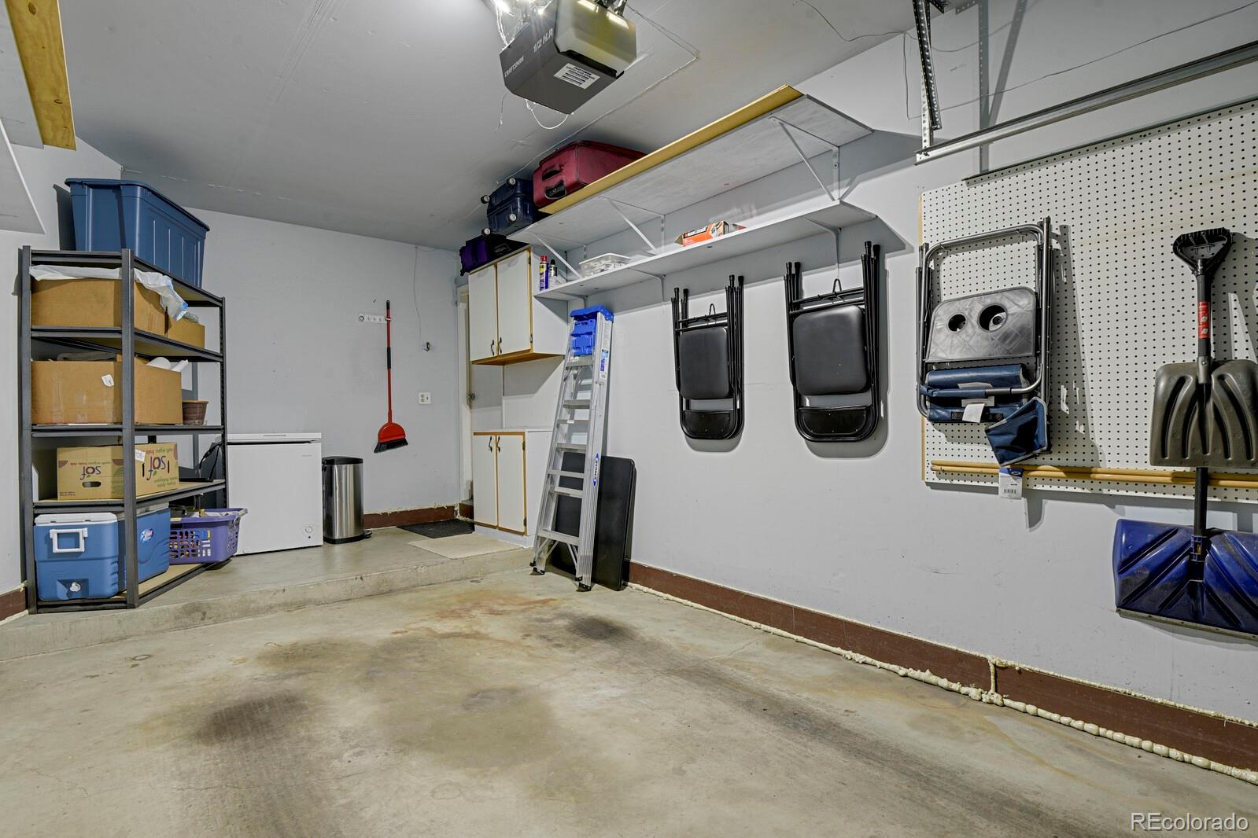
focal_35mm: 17
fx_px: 594
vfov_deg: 70.4
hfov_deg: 93.3
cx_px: 629
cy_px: 419
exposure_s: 5
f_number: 8
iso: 250
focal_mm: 17
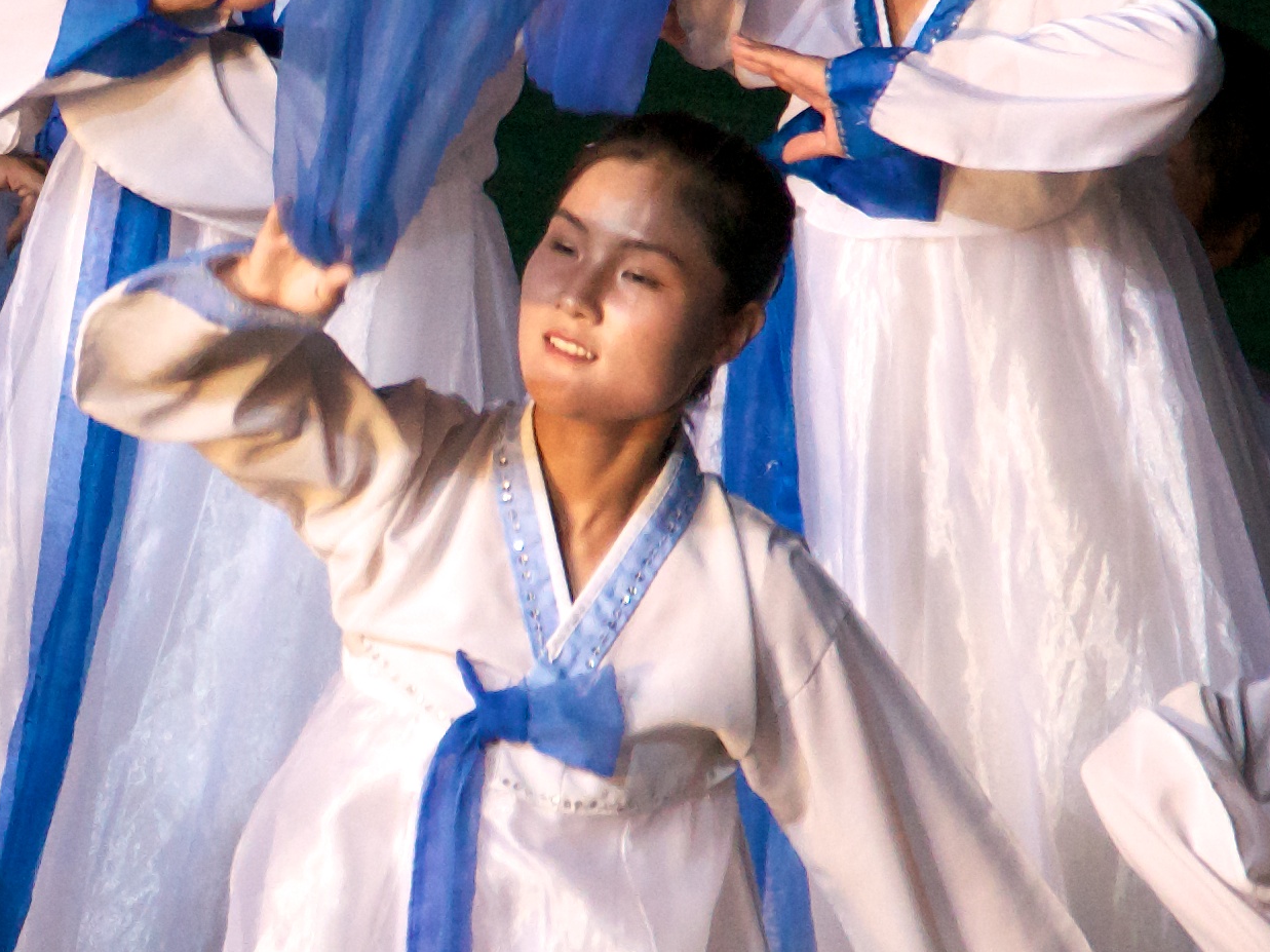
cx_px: 53
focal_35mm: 1717
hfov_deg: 1.2
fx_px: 62975
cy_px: 460
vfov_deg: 0.9
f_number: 5.6
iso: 800
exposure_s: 1/500
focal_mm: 300
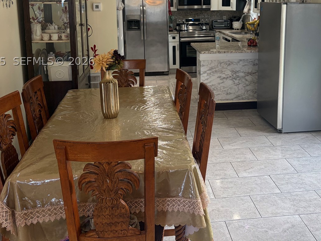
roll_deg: +0.6
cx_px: 189
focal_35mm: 40
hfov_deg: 46.6
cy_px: 61
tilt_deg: -9.6
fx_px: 371
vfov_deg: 35.2
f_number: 1.6
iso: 125
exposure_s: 1/120
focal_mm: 5.96
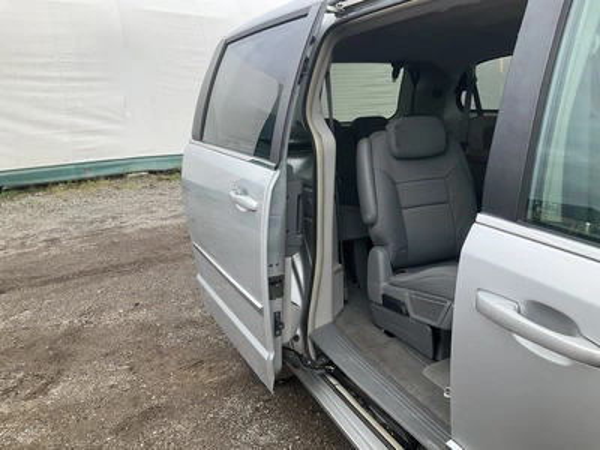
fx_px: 503
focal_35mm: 29
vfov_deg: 48.2
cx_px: 300
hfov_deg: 61.7
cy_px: 225
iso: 25
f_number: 1.8
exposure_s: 1/829
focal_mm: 3
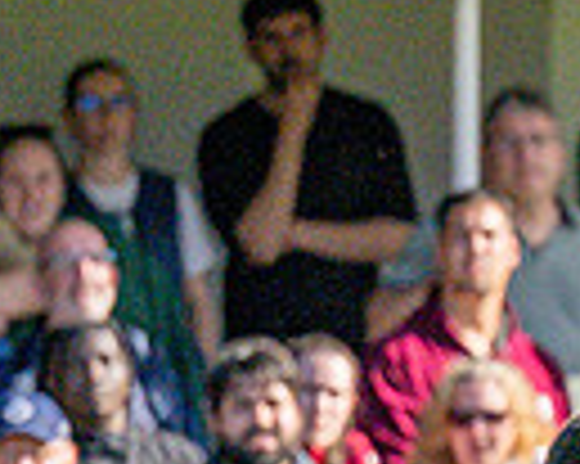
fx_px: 33482
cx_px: 280
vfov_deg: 0.8
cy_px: 798
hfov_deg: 1.0
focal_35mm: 1952
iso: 400
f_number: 4
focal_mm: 175
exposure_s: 1/4000
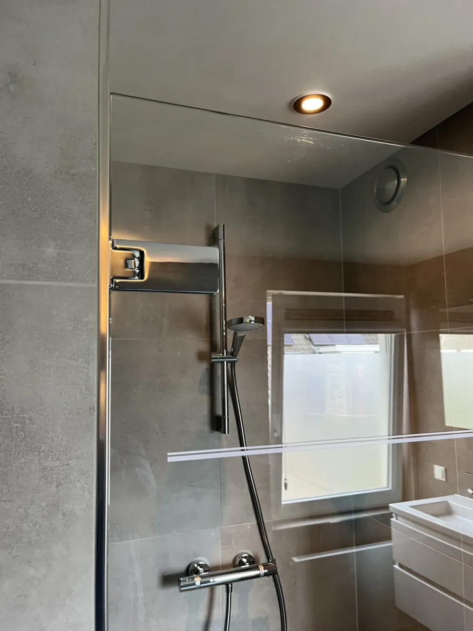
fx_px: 474
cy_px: 316
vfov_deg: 67.3
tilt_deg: +3.7
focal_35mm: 26
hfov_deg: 53.1
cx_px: 236
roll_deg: +0.5
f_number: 1.6
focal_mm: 5.1
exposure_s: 1/80
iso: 125
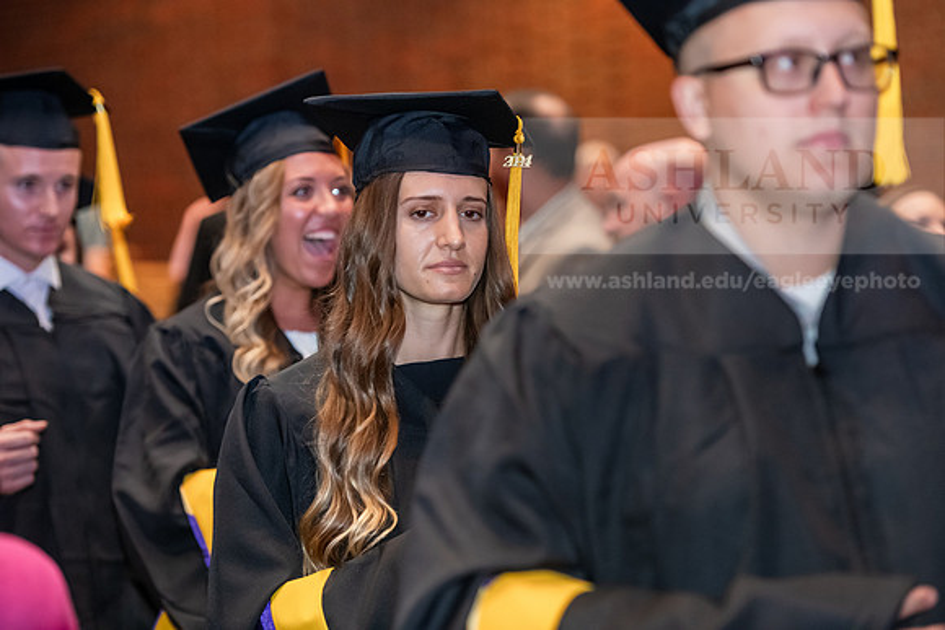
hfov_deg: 17.6
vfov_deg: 11.8
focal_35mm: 116
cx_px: 472
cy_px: 315
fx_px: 3046
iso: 3200
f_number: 3.2
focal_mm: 116
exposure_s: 1/200
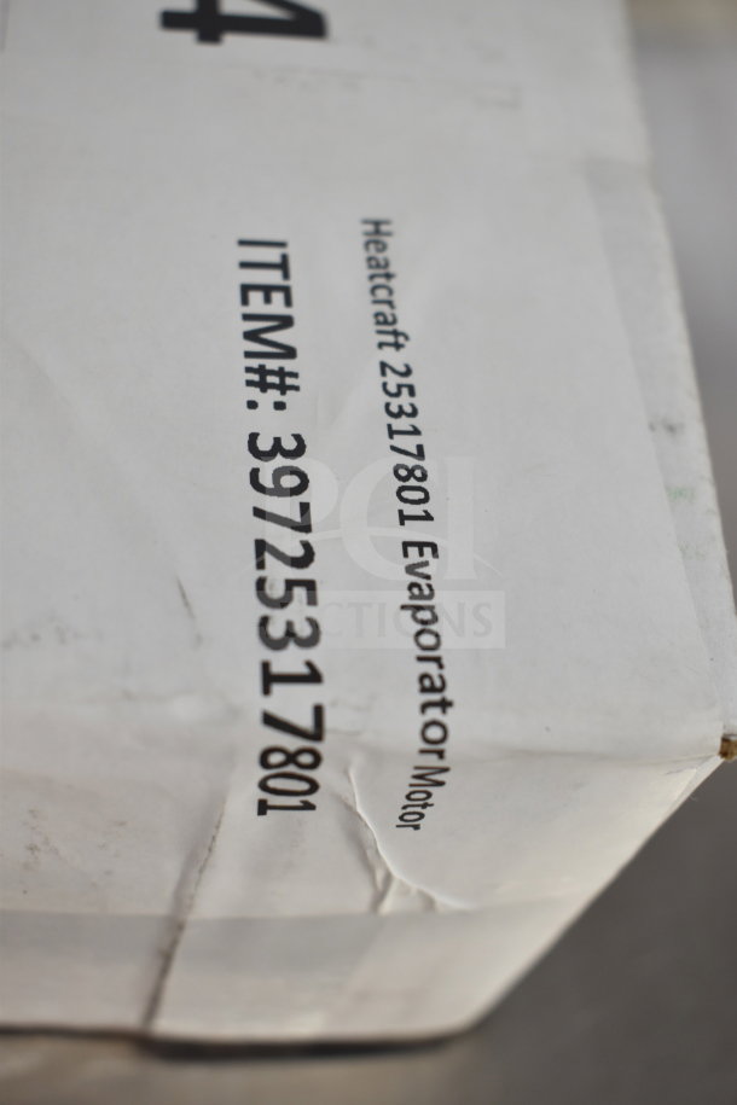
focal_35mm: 48
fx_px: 1474
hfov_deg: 28.1
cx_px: 368
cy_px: 552
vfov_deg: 41.1
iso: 450
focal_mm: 32
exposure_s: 1/50
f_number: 4.5
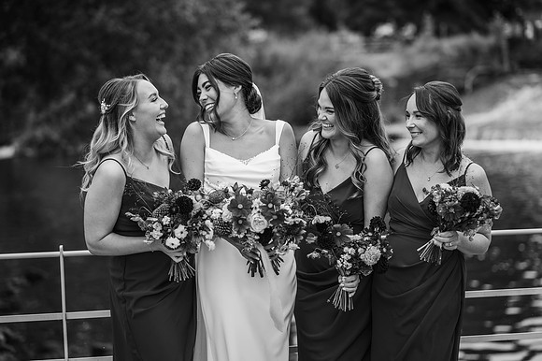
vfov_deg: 16.1
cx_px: 271
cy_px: 180
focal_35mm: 85
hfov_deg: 23.9
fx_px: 1279
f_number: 2.2
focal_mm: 85
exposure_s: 1/800
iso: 100
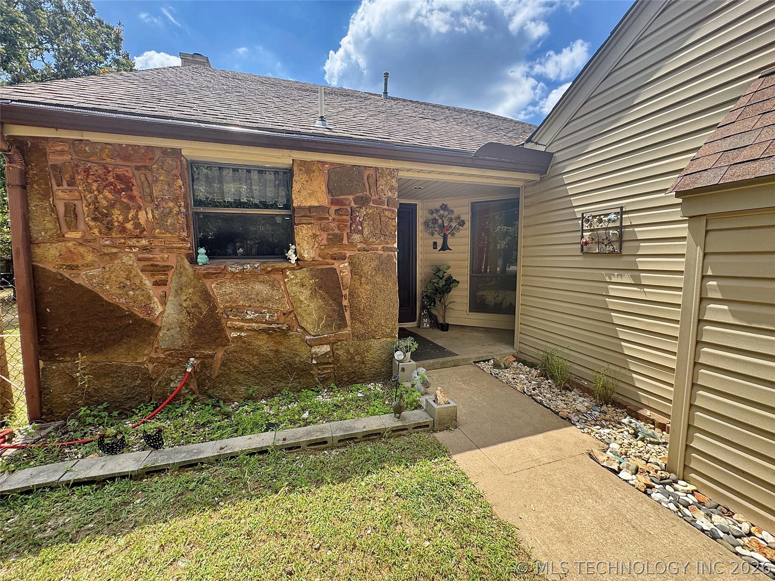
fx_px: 313
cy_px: 290
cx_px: 388
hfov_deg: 102.1
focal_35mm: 14
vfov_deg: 85.7
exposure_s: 1/390
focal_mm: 2.2
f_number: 2.2
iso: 40
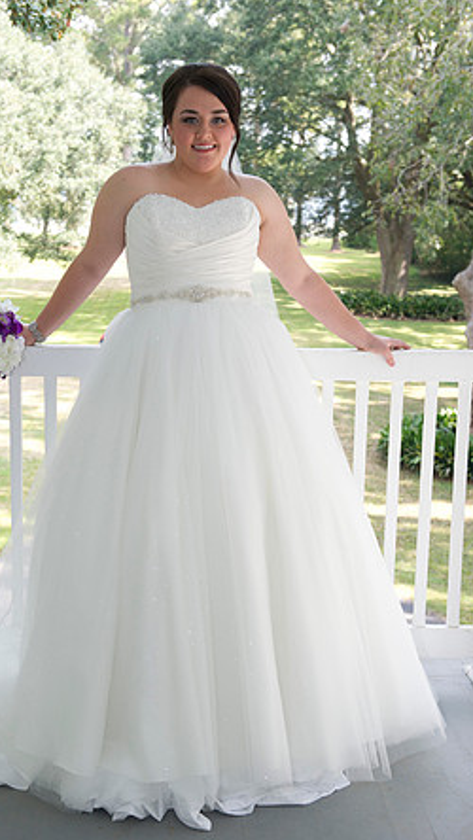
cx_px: 200
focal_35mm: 53
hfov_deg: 22.6
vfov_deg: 39.2
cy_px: 420
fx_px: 1181
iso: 320
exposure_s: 1/125
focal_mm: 50
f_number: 5.6
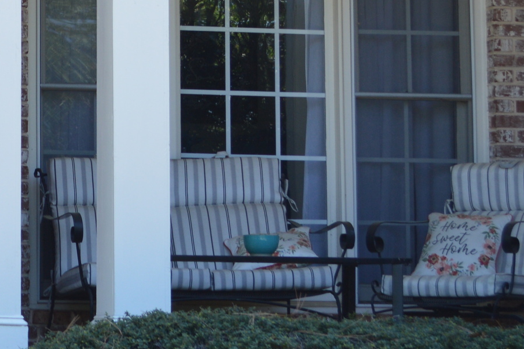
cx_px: -212
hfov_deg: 12.1
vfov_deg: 8.4
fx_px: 2371
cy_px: 50
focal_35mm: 163
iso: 140
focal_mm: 32
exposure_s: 1/125
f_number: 5.6
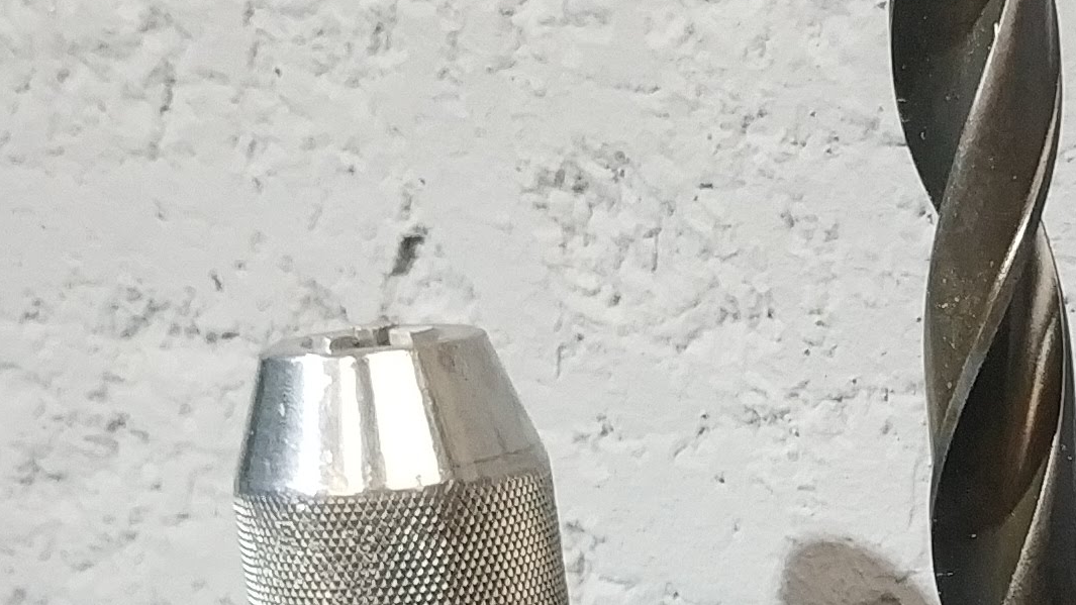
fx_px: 3737
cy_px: 837
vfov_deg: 9.1
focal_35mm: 131
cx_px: 1112
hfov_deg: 16.0
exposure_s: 1/25
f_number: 2
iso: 302
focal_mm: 4.5
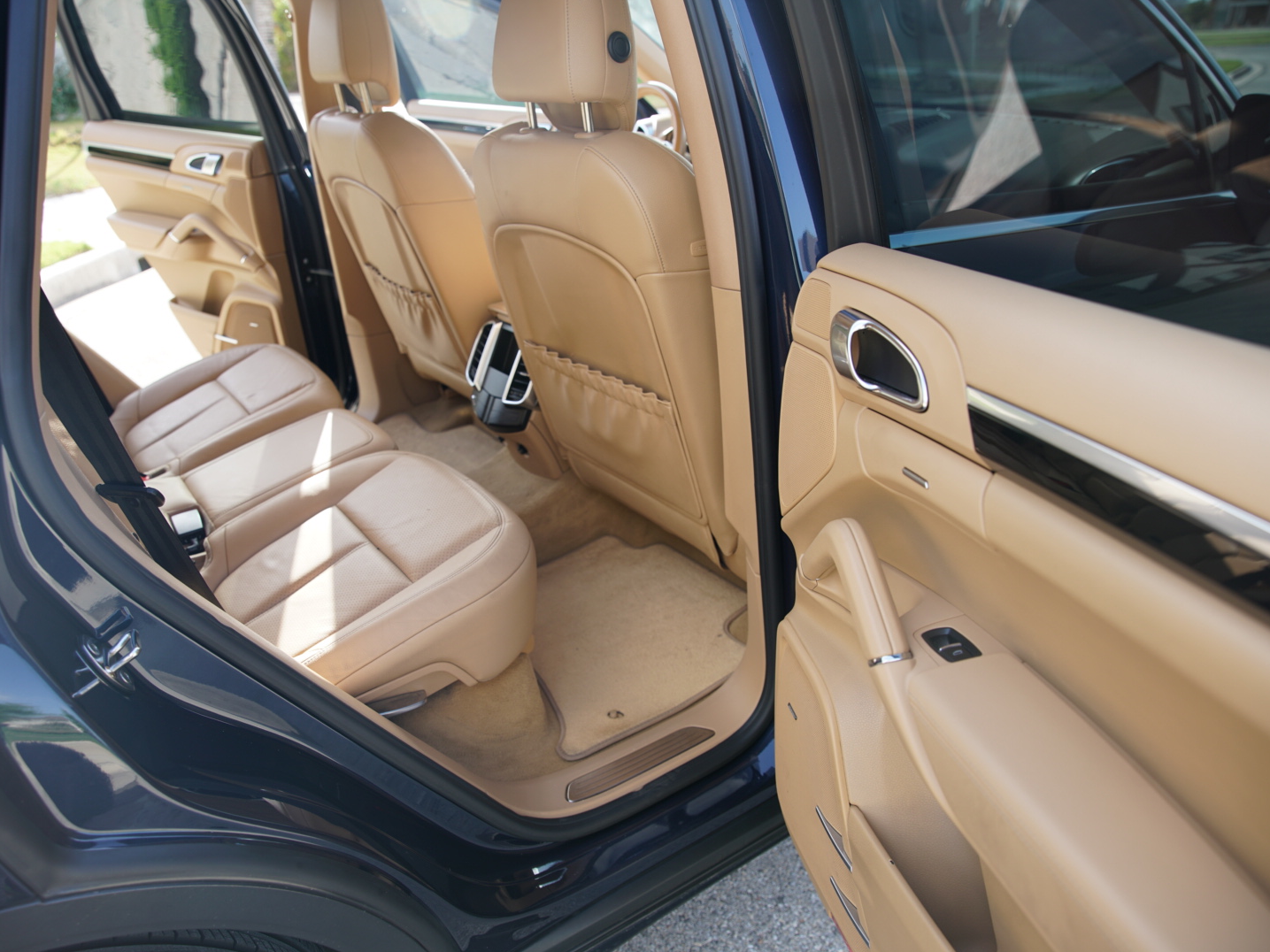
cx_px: 593
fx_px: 954
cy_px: 476
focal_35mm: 26
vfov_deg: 53.1
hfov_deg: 67.2
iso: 160
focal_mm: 24
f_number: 4
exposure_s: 1/160
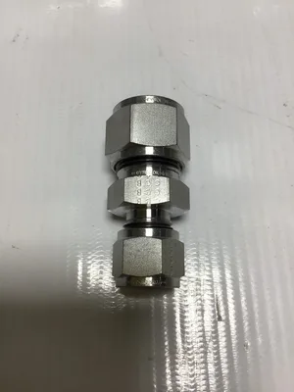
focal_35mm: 31
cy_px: 196
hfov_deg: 45.4
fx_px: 351
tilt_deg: -71.3
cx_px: 147
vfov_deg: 58.4
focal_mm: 3.3
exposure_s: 1/213
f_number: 2.4
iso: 25
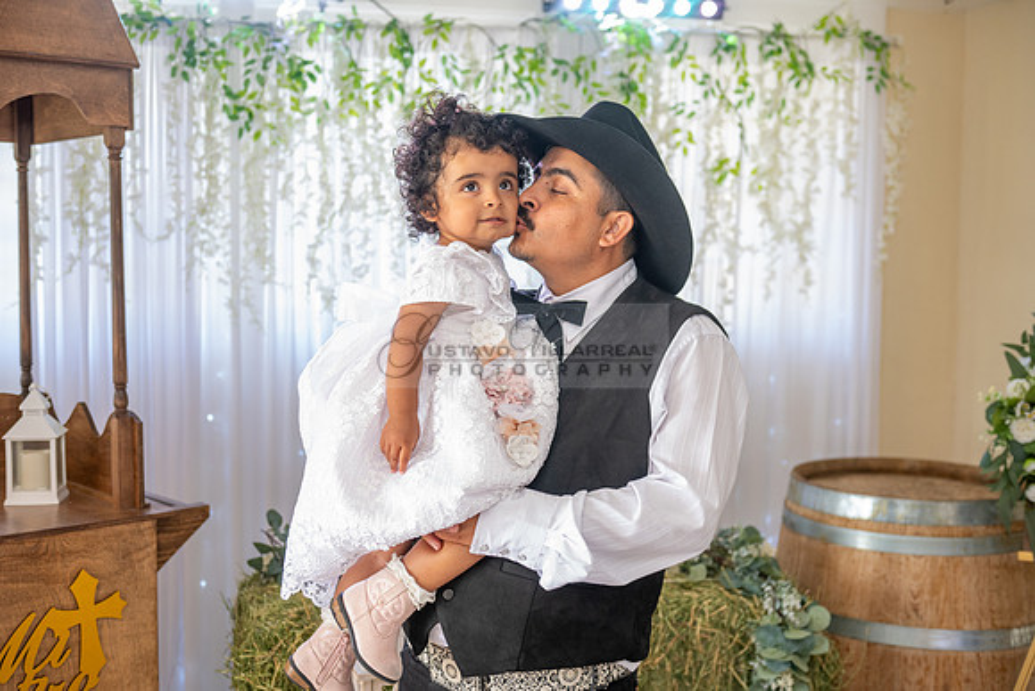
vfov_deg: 30.5
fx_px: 1265
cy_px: 346
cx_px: 518
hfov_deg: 44.5
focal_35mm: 44
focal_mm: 44
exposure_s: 1/200
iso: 800
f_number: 3.5
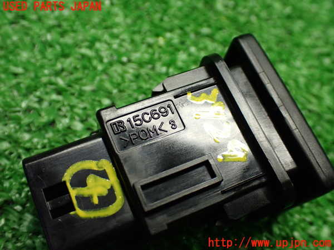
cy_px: 125
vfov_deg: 37.7
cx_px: 167
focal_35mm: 38
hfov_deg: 49.0
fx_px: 367
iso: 800
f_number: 2.7
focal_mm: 6.83
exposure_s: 1/125
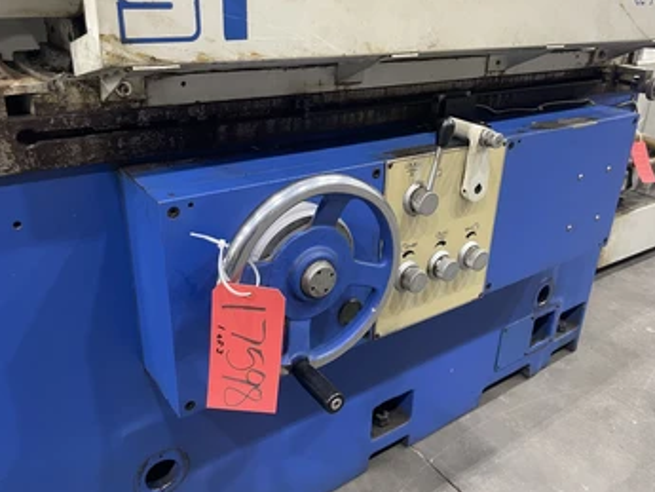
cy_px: 236
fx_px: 549
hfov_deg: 61.5
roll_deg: -3.4
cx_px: 357
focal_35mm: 29
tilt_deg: -24.6
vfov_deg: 48.2
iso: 400
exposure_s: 1/40
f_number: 1.6
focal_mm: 5.1
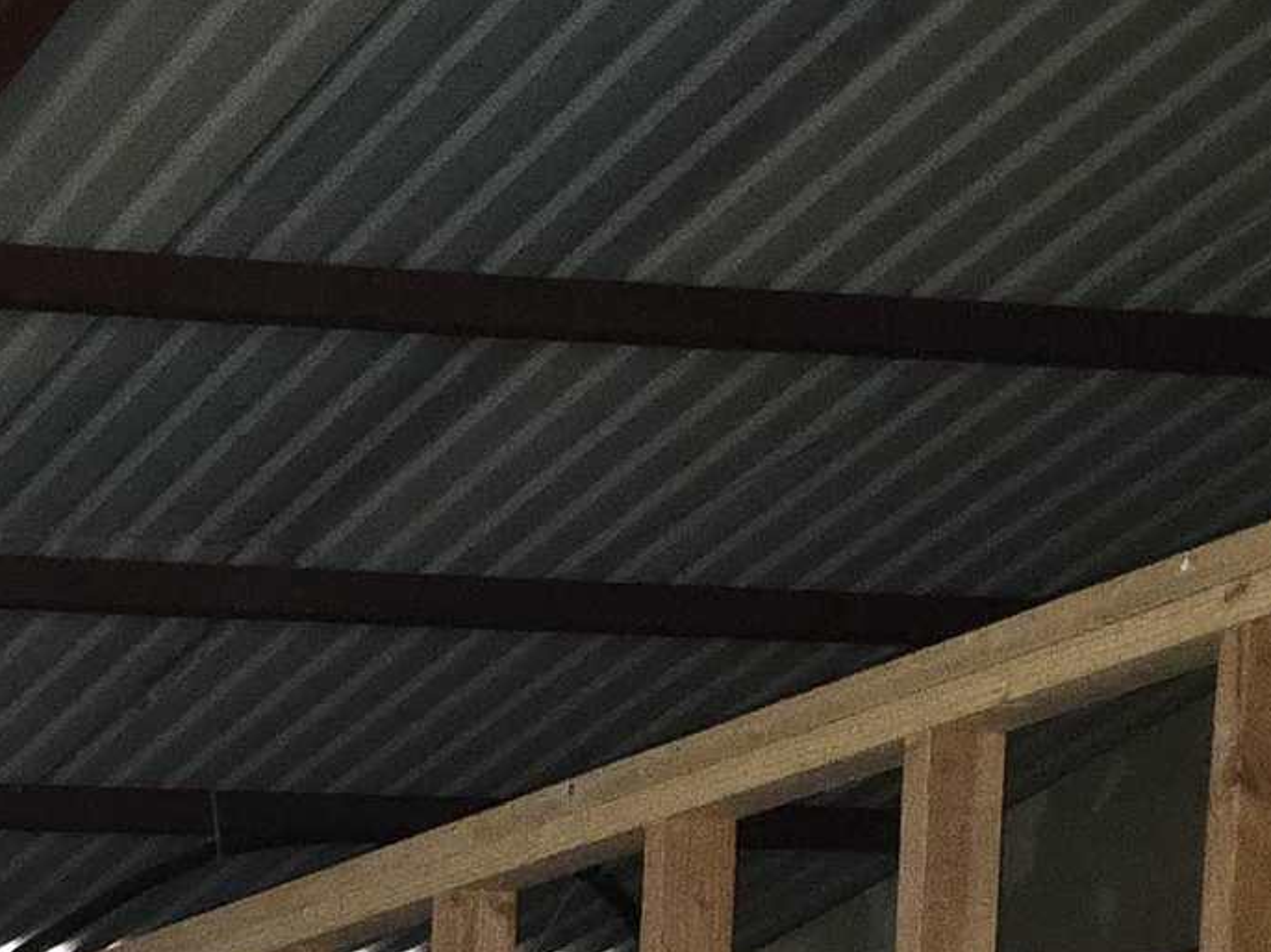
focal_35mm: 103
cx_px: -776
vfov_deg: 12.3
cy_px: 2037
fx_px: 3781
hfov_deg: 16.8
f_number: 1.8
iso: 640
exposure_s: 1/12
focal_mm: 5.4
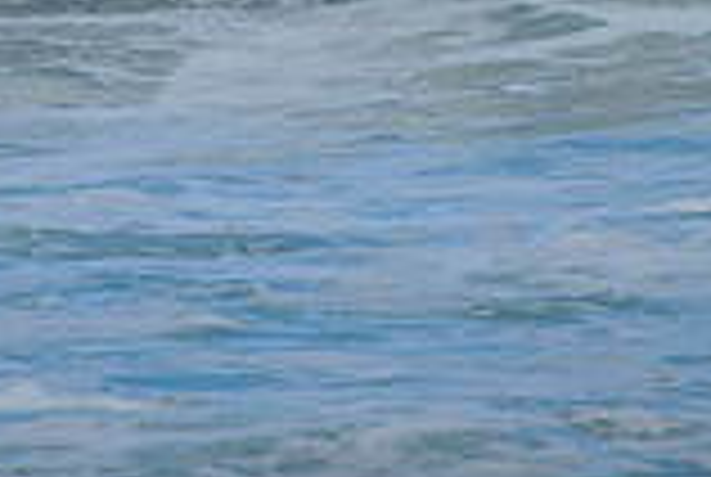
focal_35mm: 2932
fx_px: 58015
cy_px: -214
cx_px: -32
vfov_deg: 0.5
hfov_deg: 0.7
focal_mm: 800
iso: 1000
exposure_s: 1/1600
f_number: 11
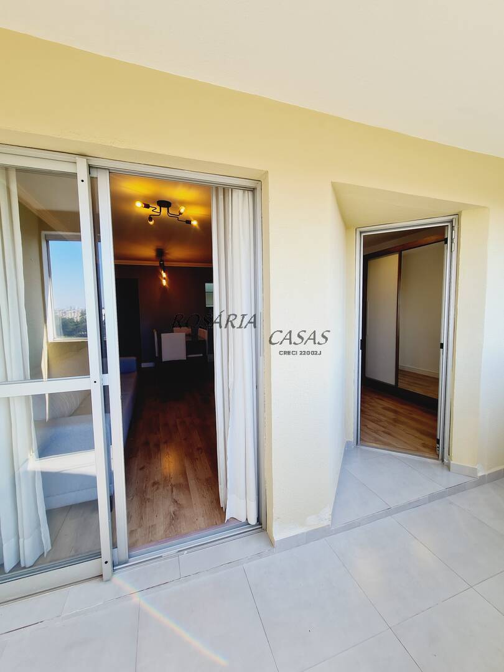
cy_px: 336
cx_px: 252
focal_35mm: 13
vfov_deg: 106.2
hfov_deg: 89.9
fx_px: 252
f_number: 2.2
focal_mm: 2.2
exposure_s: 1/153
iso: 50
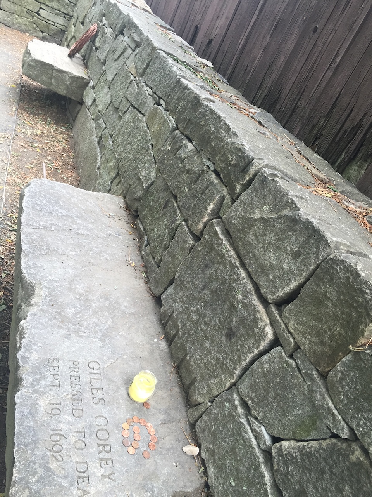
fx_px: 416
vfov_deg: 61.7
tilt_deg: -27.5
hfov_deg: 48.2
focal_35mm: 29
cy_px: 248
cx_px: 186
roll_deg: -29.0
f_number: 2.2
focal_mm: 4.15
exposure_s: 1/120
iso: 50
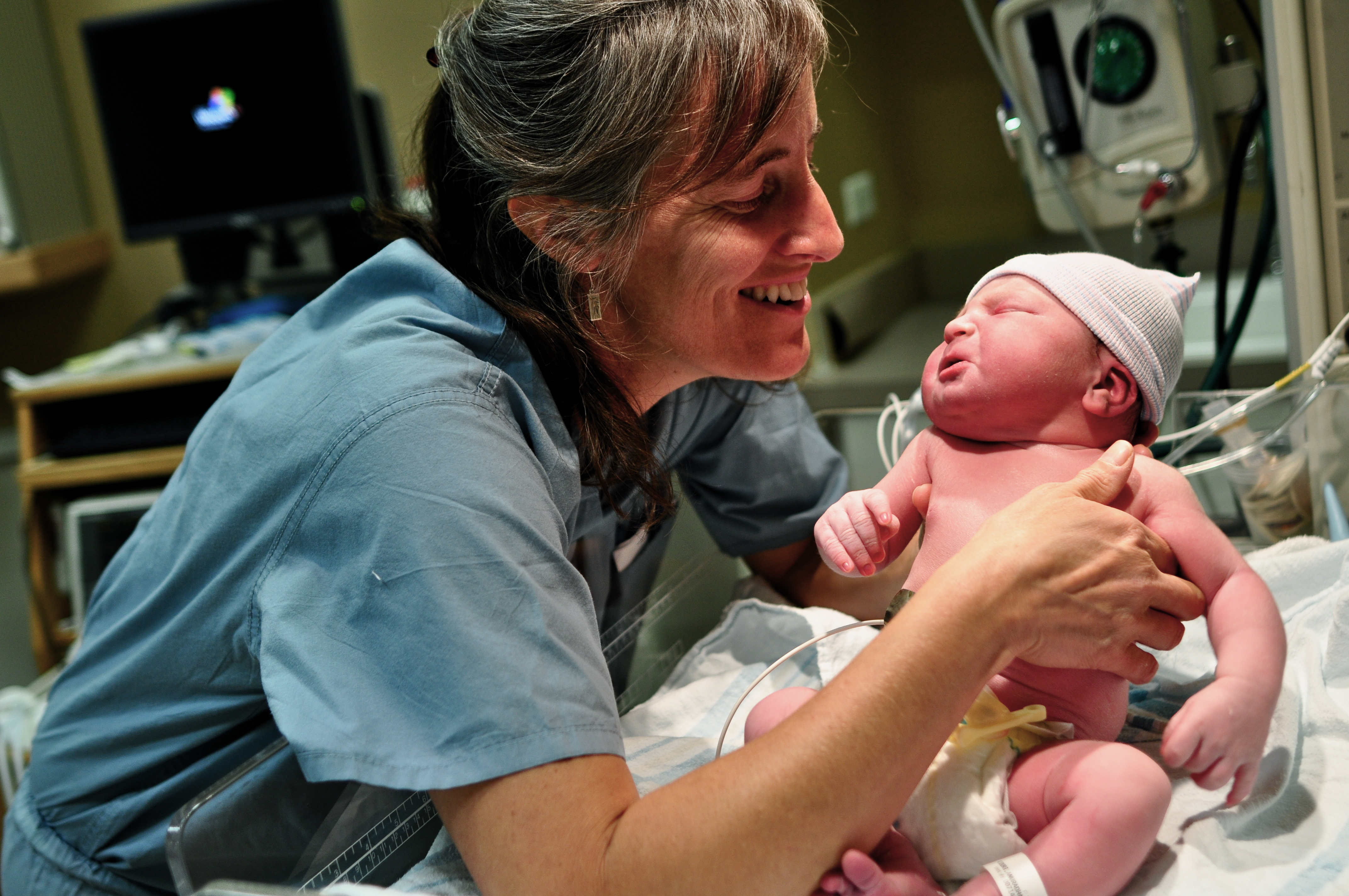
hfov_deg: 46.4
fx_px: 1572
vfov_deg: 31.8
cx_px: 674
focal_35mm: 42
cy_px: 448
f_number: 2.5
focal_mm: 28
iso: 320
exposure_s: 1/100
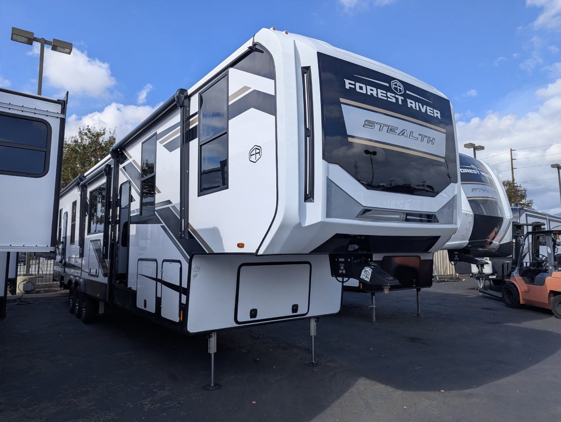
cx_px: 280
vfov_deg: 56.9
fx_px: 389
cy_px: 211
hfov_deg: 71.5
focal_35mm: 24
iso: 48
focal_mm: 6.81
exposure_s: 1/2262
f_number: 1.85
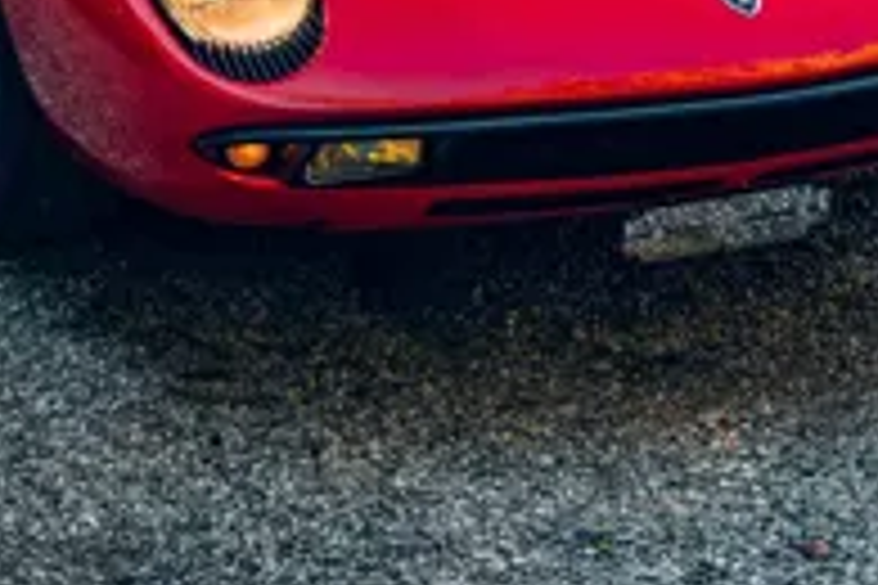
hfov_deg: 9.6
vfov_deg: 6.2
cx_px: 324
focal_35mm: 213
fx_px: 5202
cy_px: -810
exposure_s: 1/125
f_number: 2.8
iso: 200
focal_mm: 34.7
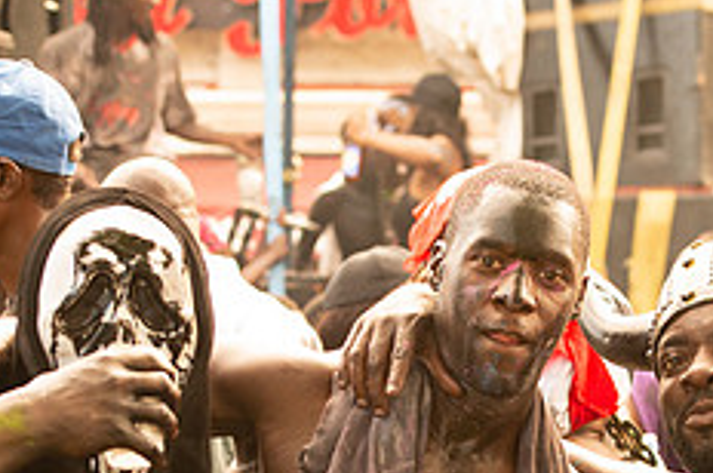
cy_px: 528
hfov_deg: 11.7
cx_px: 483
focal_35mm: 175
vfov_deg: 7.8
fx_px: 3461
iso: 800
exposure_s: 1/320
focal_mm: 70
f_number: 5
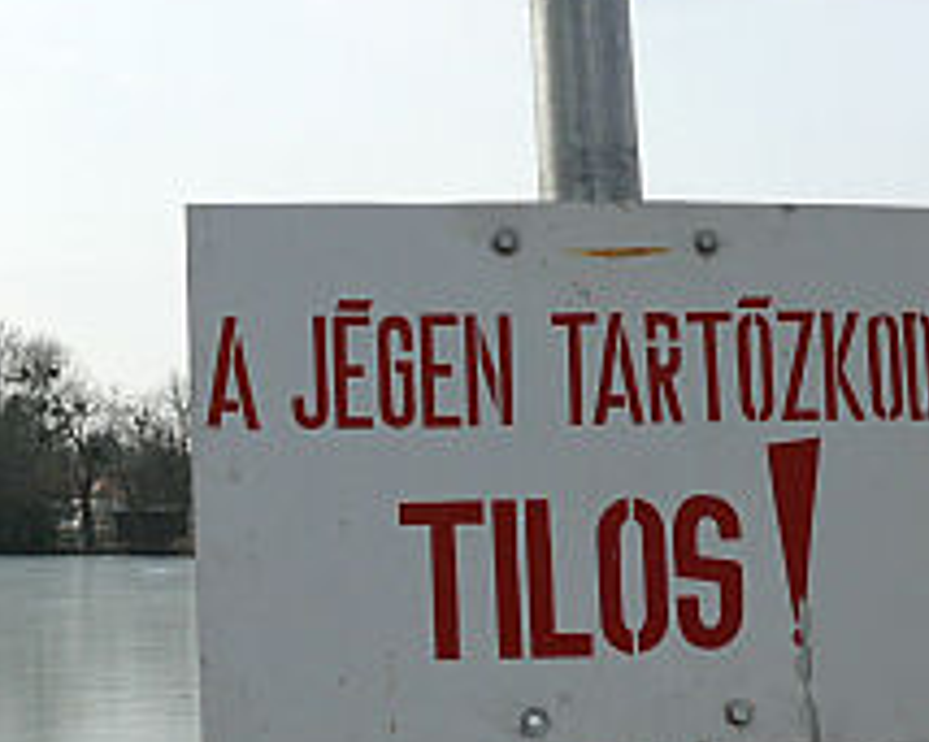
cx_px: 656
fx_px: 2089
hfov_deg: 24.9
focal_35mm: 76
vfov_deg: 20.0
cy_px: 564
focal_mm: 7.9
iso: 100
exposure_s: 1/320
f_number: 5.6
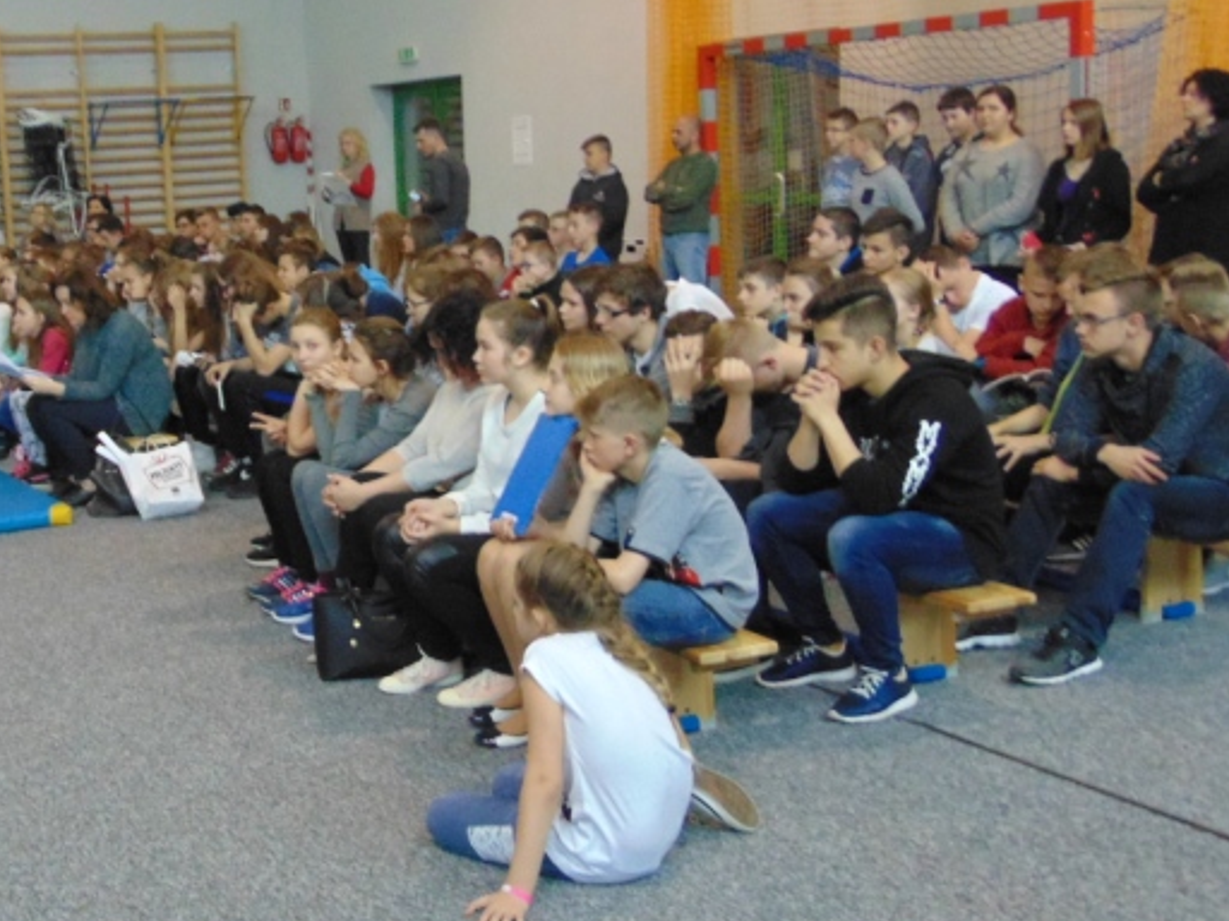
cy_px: 458
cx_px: 317
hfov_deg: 37.3
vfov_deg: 29.1
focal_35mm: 50
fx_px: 1775
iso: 320
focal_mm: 4.5
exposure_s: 1/30
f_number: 3
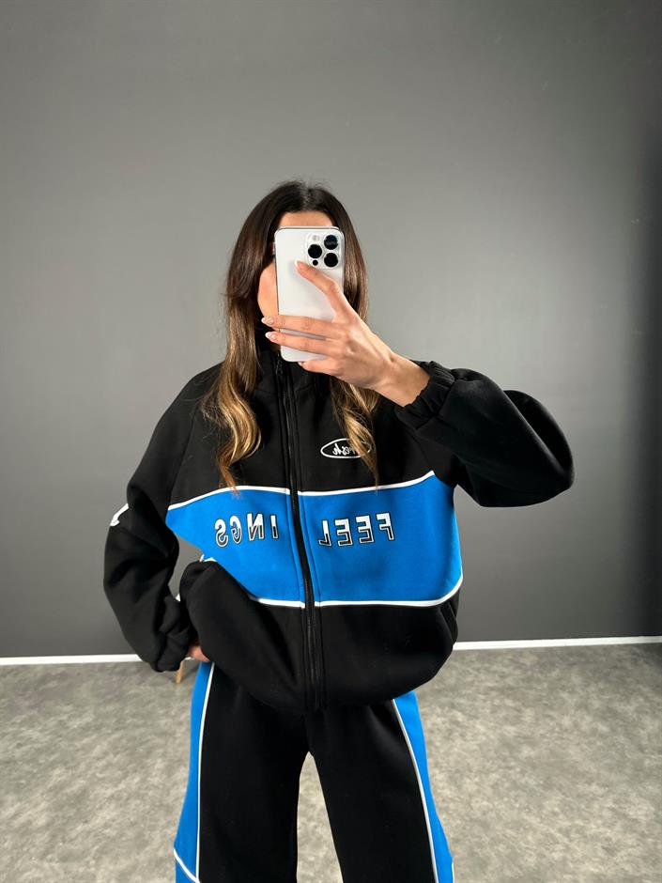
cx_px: 331
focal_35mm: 24
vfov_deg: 71.6
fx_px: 612
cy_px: 442
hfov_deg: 56.8
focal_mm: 6.86
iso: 200
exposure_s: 1/121
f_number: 1.78
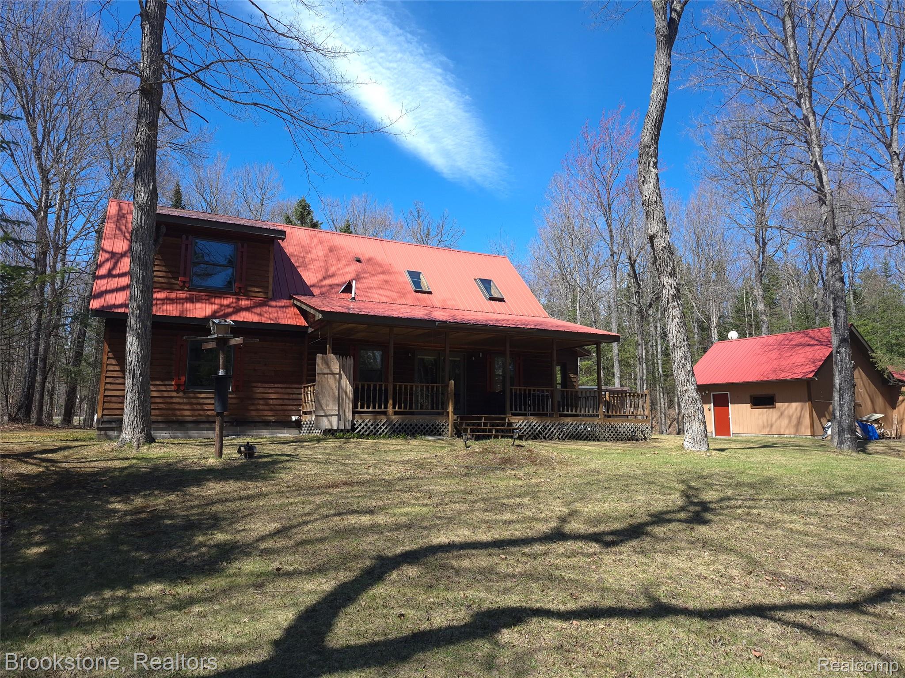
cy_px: 339
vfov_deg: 58.9
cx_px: 452
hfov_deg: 73.9
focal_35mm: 23
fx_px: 601
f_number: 1.8
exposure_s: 1/1028
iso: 50
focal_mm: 5.4
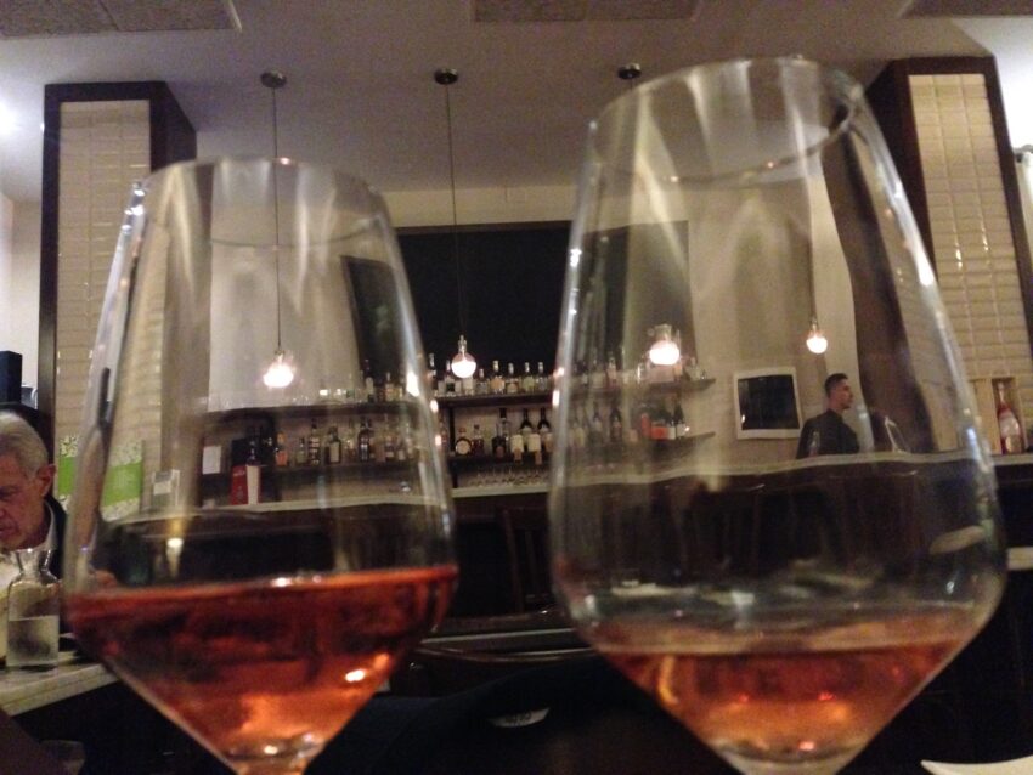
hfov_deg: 55.3
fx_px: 985
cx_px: 516
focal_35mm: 33
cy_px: 388
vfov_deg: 43.0
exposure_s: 1/15
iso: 800
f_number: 2.4
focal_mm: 4.12
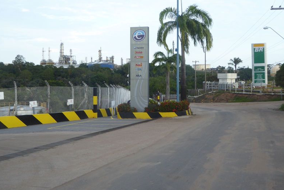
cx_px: 143
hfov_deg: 38.2
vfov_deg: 26.0
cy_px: 88
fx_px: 410
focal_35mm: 52
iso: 80
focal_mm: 8.4
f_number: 4
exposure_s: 1/160
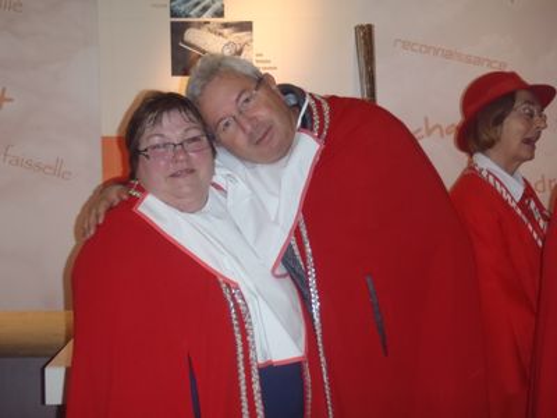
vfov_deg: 26.1
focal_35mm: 56
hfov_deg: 34.3
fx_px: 901
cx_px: 278
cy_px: 209
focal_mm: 10
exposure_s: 1/60
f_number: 5.1
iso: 320
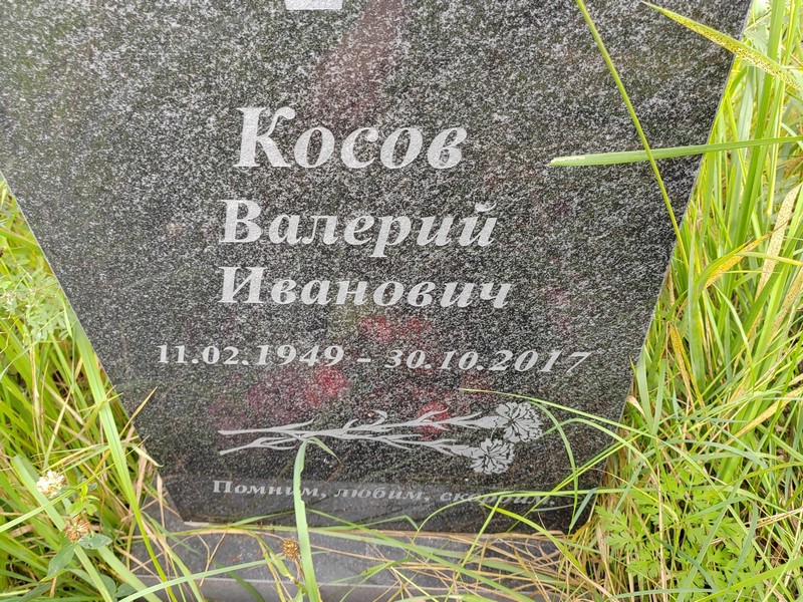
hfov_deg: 61.7
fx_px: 673
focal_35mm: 29
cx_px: 402
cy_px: 301
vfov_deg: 48.2
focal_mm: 5.52
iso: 100
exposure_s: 1/100
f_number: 1.9
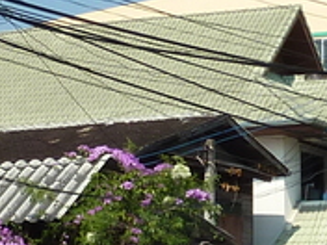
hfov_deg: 11.6
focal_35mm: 170
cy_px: 319
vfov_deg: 8.6
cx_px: 110
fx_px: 1606
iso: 80
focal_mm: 4.1
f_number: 5
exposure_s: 1/500
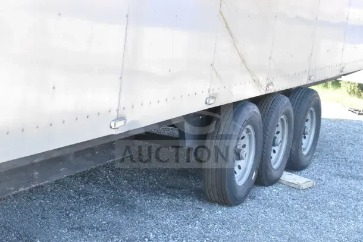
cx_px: 182
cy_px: 121
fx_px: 832
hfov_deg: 24.6
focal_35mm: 82
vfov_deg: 16.6
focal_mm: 55
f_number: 11
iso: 6400
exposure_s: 1/500
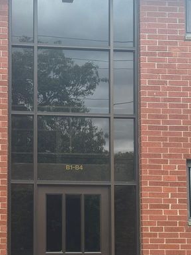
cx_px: 55
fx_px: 611
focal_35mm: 83
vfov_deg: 23.4
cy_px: 188
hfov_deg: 17.7
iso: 64
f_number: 1.78
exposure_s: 1/900
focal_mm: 6.76
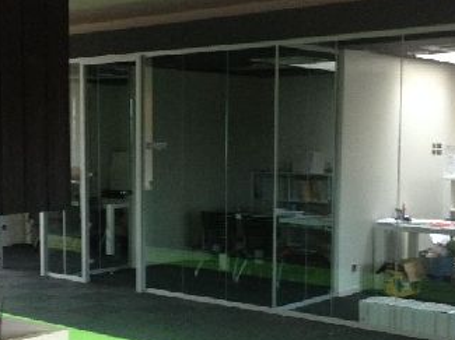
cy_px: 213
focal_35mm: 69
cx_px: 171
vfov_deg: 21.2
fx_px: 906
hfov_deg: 28.1
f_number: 2.4
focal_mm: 4.28
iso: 200
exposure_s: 1/20
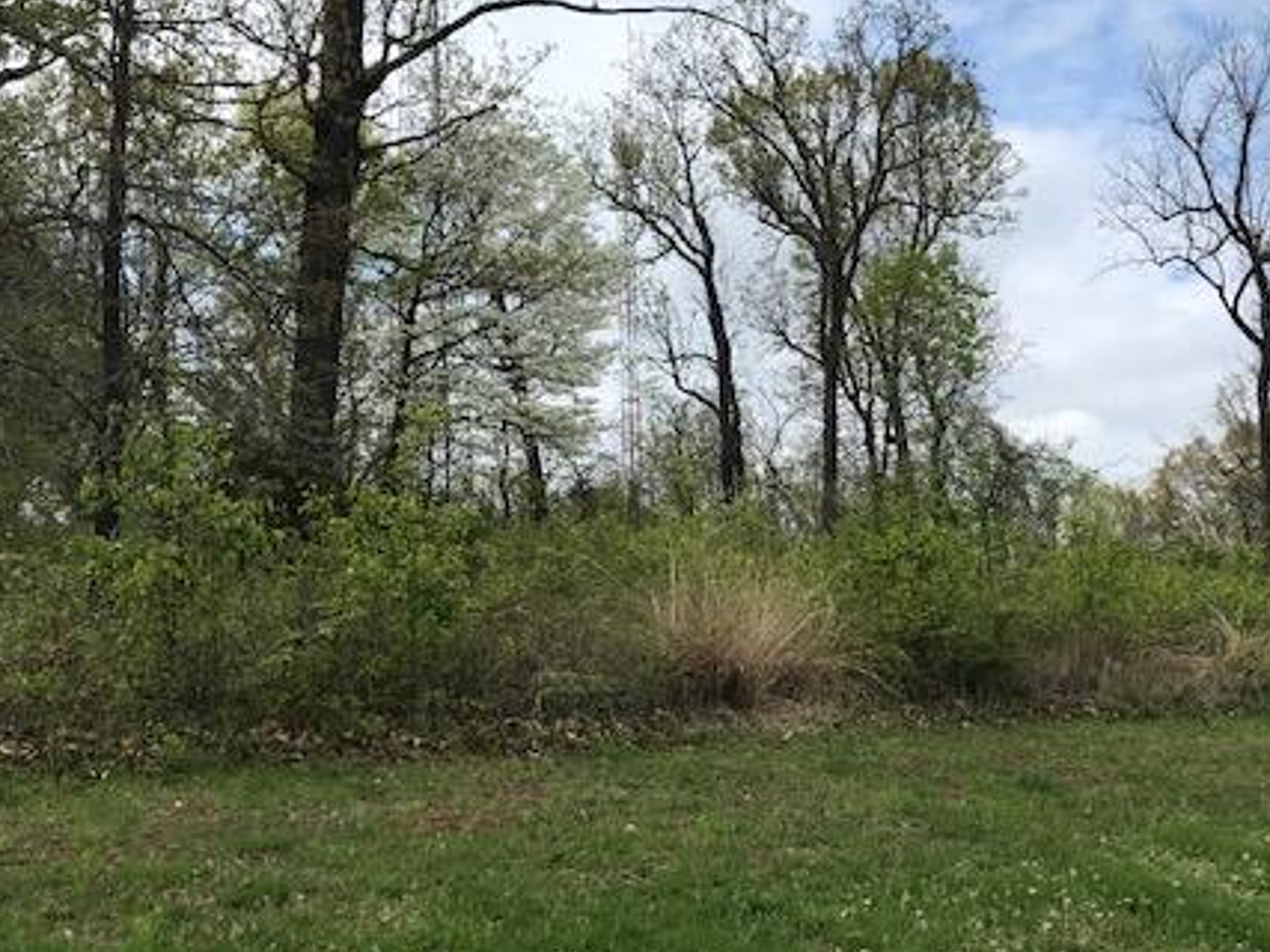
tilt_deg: +3.9
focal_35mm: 42
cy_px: 562
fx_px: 1540
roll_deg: +1.4
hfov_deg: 43.9
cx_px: 880
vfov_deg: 34.2
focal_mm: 3.99
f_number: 1.8
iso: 20
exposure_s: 1/2740
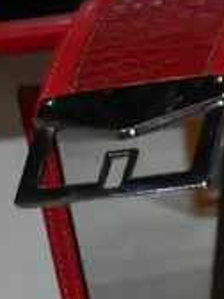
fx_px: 1475
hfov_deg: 8.6
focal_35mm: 171
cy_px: 886
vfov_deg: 9.3
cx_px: 237
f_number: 3.5
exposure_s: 1/100
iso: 200
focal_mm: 14
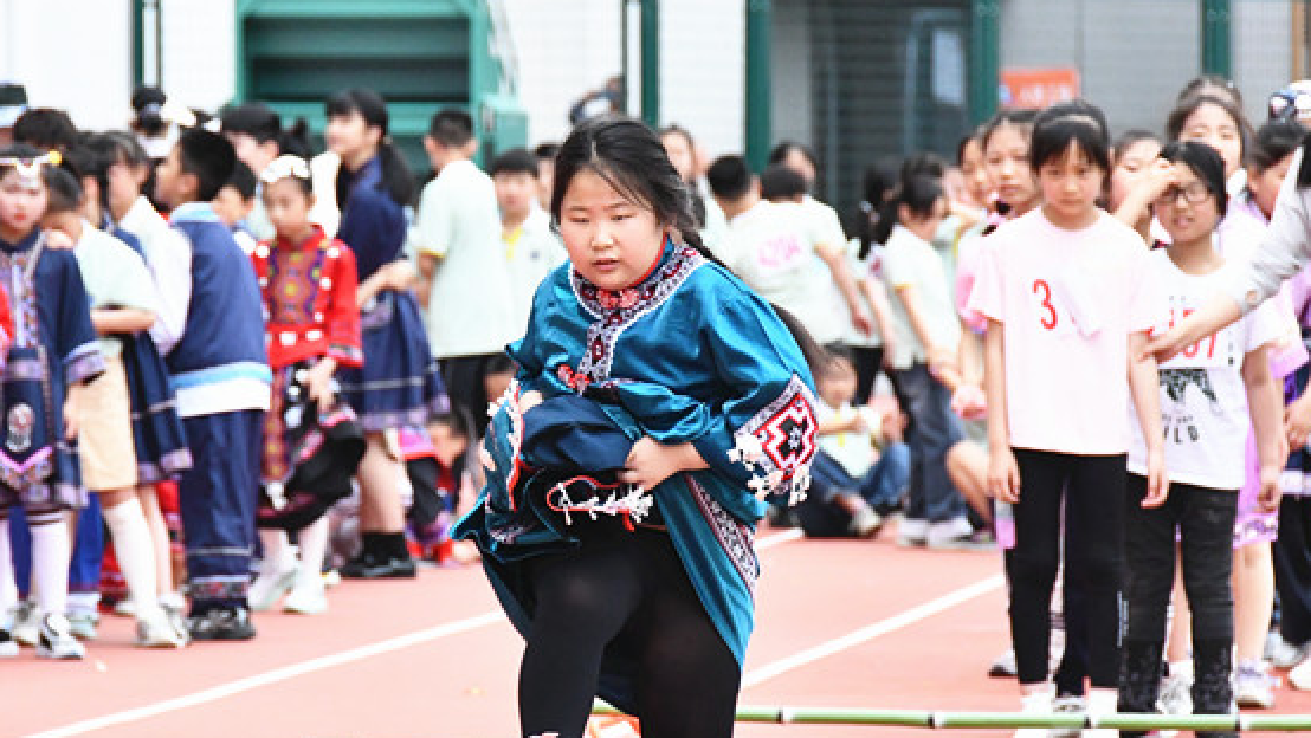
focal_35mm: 295
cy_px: 415
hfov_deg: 7.3
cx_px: 582
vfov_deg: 4.1
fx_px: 10258
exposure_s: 1/5000
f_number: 5.6
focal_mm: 130
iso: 4000
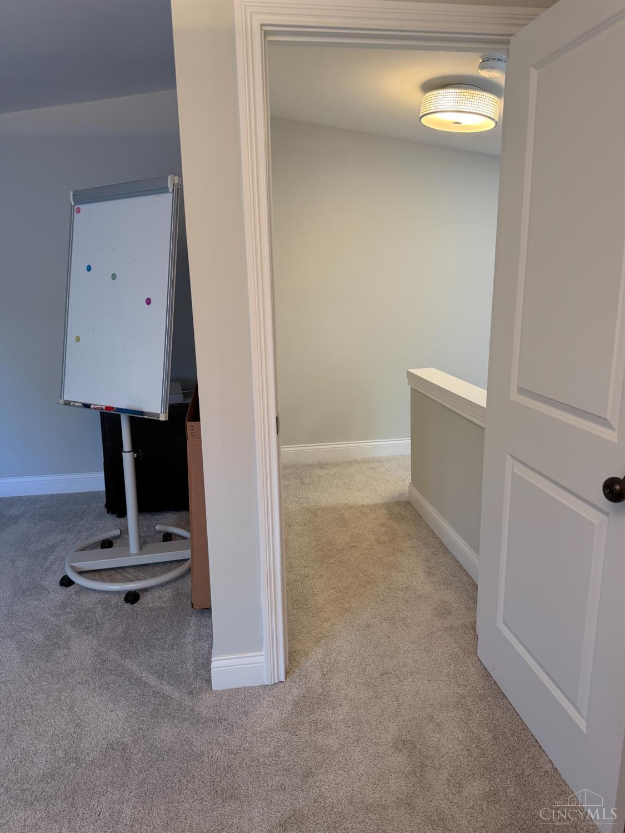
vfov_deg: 71.6
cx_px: 312
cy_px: 416
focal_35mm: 24
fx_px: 578
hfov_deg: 56.8
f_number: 1.78
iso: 125
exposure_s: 1/120
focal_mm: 6.76
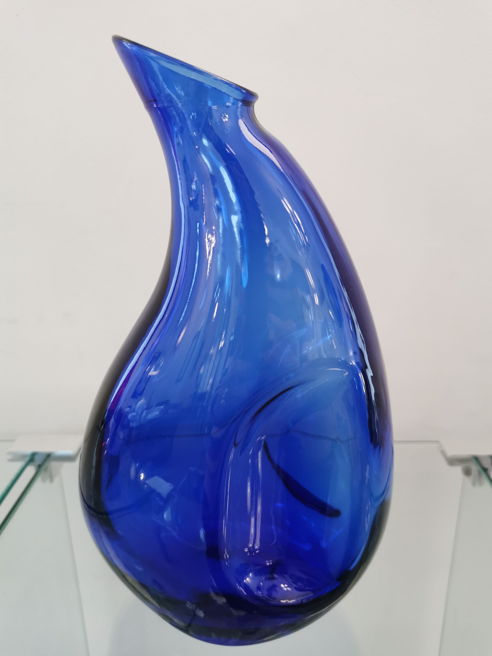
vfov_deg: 65.3
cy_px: 328
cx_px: 246
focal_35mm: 27
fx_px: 512
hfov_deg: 51.4
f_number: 1.8
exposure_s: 1/100
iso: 200
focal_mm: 5.58
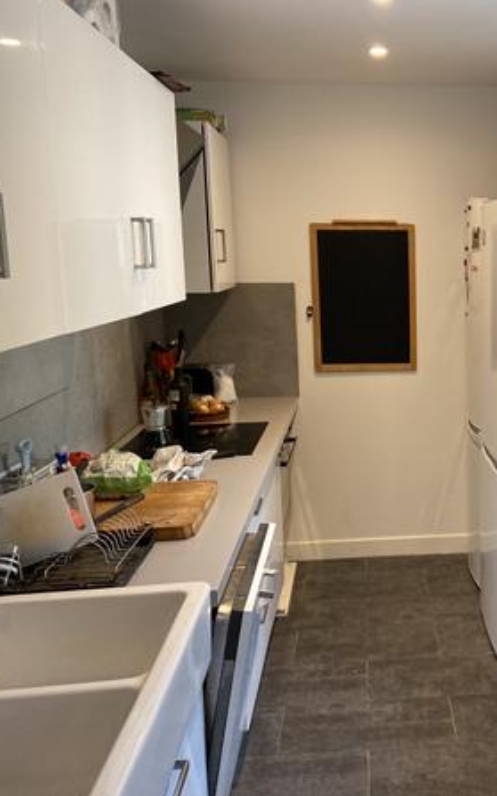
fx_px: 803
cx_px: 452
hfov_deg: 32.6
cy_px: 397
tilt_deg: -8.3
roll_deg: -0.1
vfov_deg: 52.8
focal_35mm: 37
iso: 125
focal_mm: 4.25
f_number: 1.8
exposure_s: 1/120
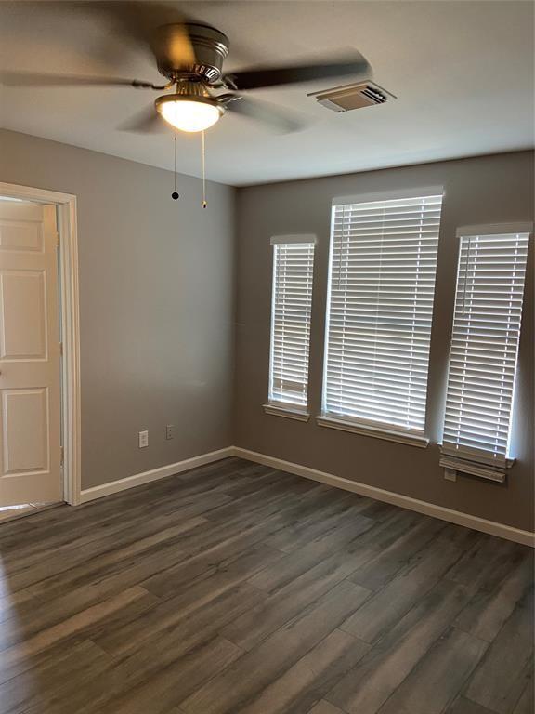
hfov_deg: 53.1
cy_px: 357
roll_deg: -1.9
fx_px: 536
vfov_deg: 67.3
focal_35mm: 26
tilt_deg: -5.1
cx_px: 268
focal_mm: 4.25
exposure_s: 1/60
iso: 200
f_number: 1.8
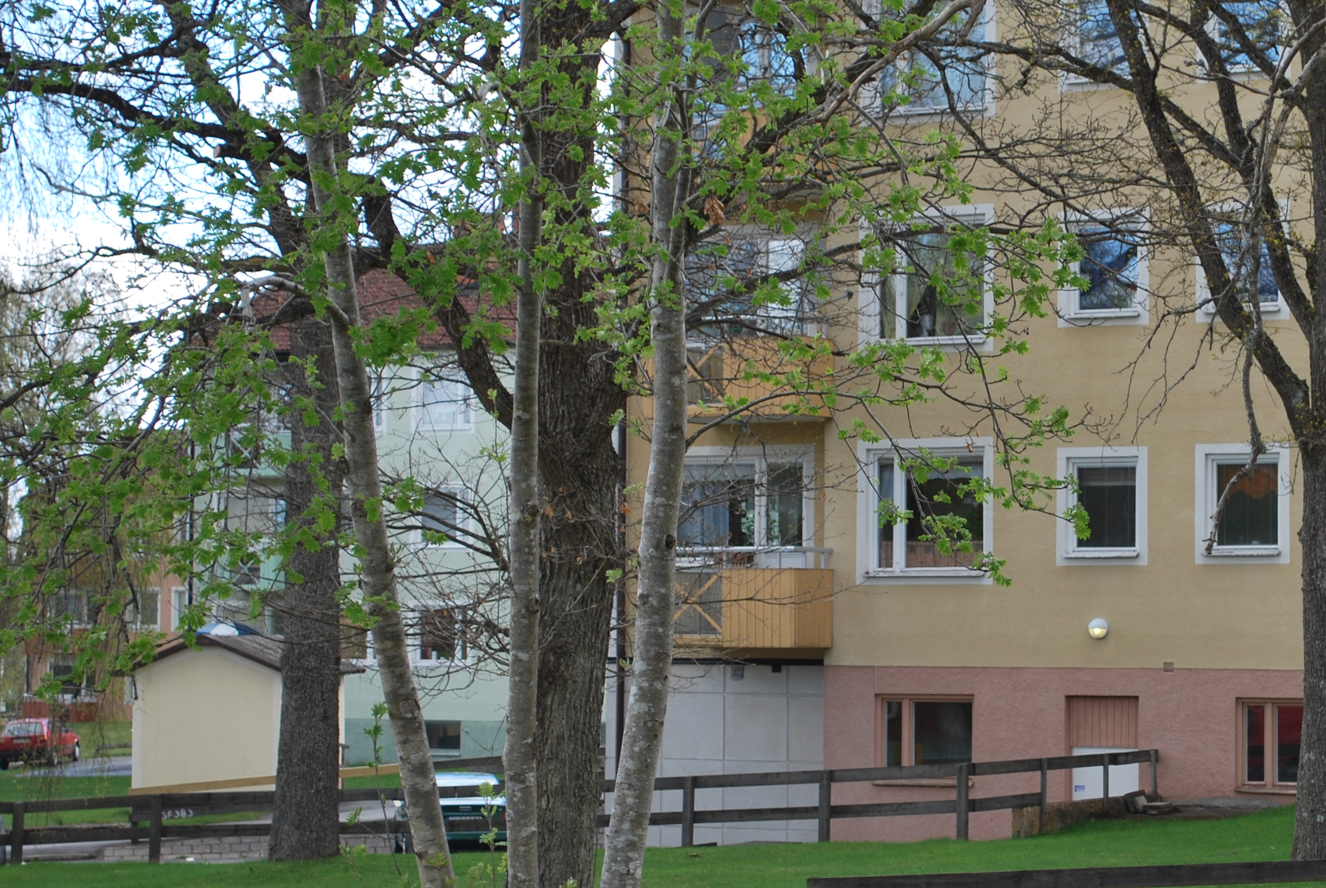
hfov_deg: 19.8
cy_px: 458
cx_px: 1023
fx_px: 3762
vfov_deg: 13.5
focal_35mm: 102
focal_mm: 44
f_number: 5.6
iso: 160
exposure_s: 1/125
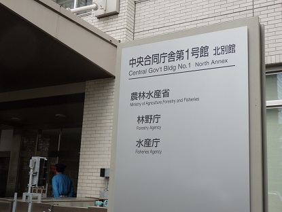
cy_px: 106
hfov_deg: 42.0
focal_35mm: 45
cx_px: 141
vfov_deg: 32.2
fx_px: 367
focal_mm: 8
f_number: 3.8
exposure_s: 1/125
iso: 100
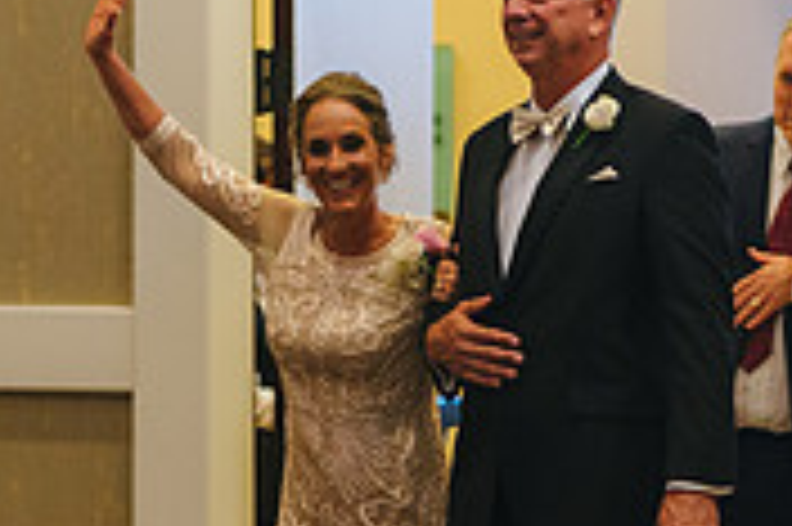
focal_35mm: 338
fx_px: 7429
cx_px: 369
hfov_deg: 6.1
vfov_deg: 4.1
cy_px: 312
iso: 800
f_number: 2.2
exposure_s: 1/160
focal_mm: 85
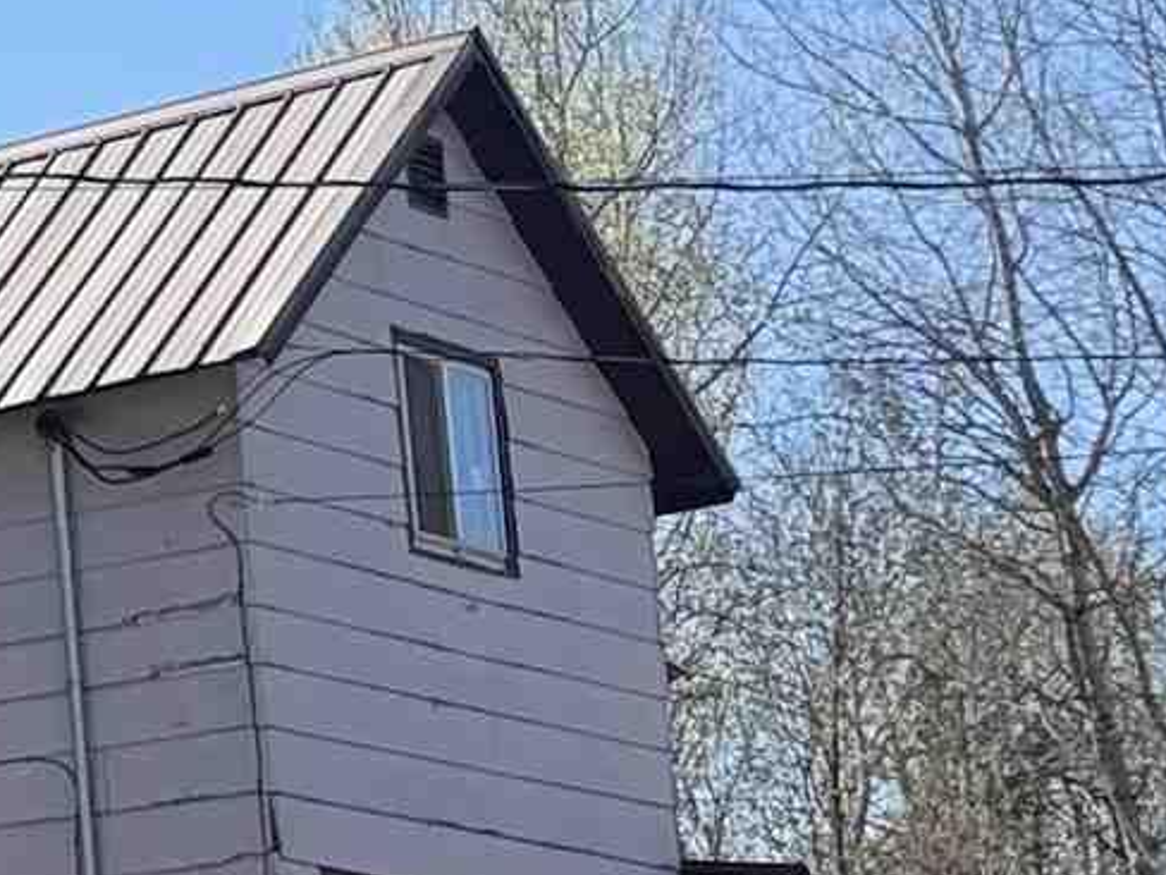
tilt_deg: +8.5
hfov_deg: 10.2
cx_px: -2172
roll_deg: +0.4
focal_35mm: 151
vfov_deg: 9.8
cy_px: 779
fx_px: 5086
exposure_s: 1/2525
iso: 80
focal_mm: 6.76
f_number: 1.78
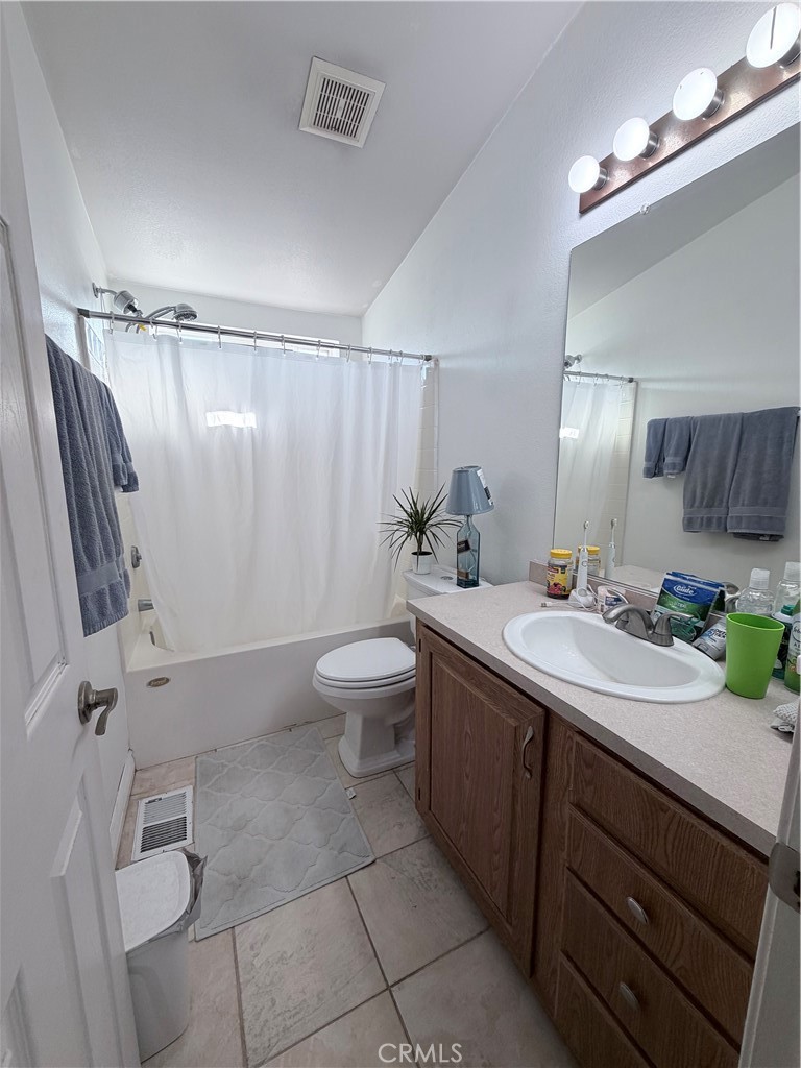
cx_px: 400
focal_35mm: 14
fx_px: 432
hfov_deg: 85.7
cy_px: 534
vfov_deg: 102.1
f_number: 2.2
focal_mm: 2.22
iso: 80
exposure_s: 1/120
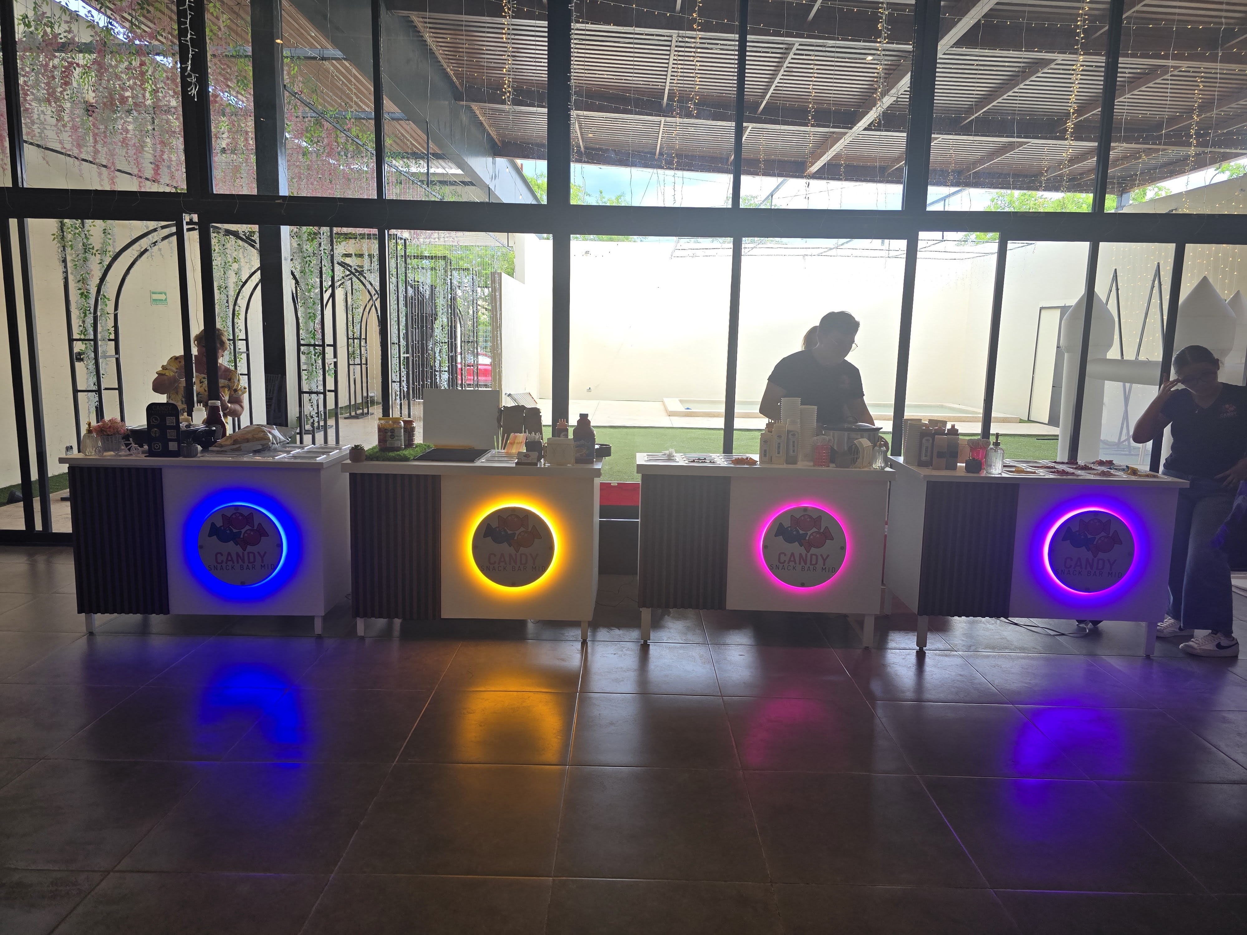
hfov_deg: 73.9
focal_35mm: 23
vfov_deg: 58.9
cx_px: 624
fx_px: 829
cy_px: 468
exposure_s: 1/120
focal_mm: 6.3
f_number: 1.7
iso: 32
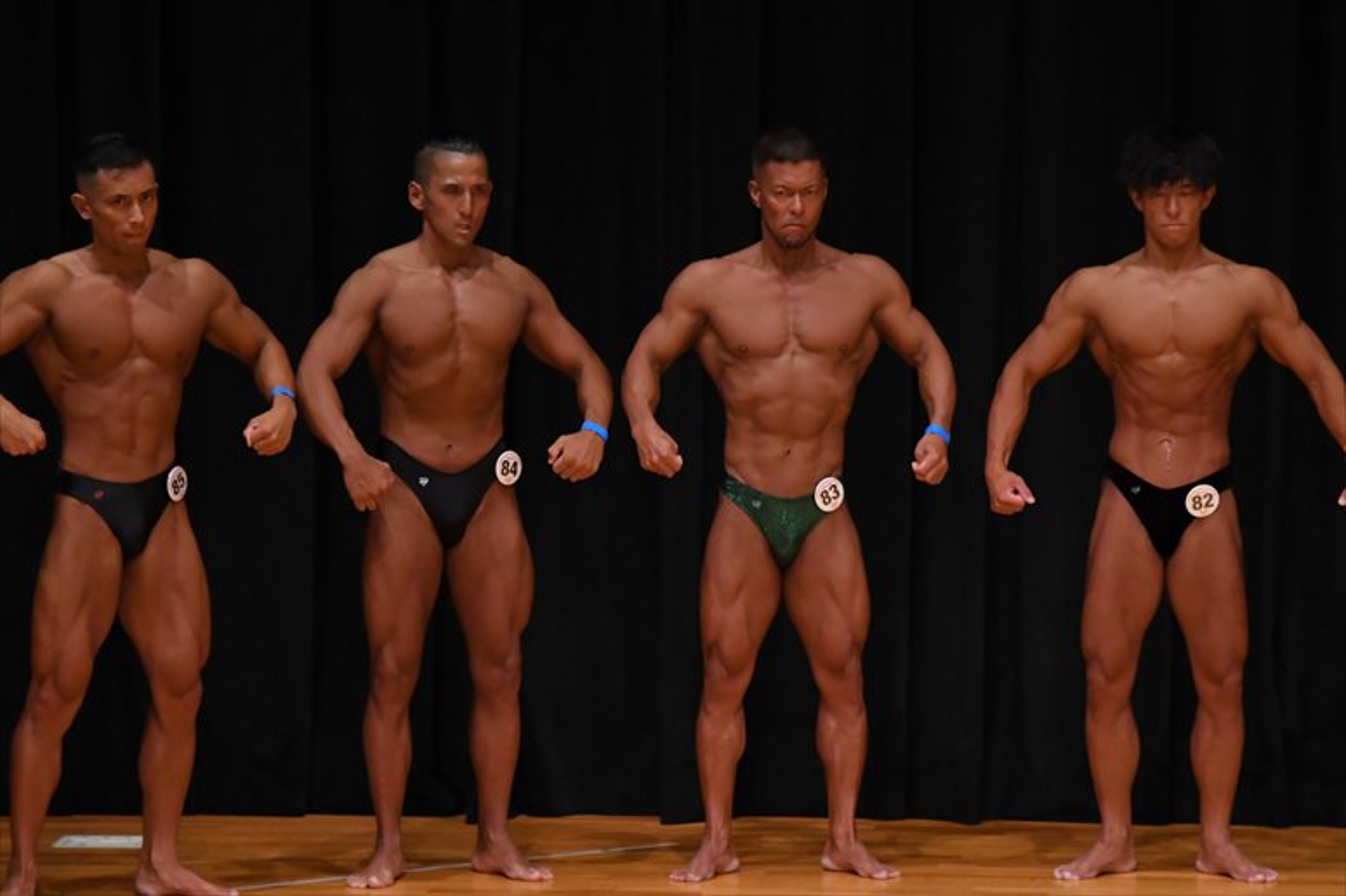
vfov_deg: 4.4
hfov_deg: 6.5
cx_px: 673
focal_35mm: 315
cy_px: 448
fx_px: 11772
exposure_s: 1/400
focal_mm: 210
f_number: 5.6
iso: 3200
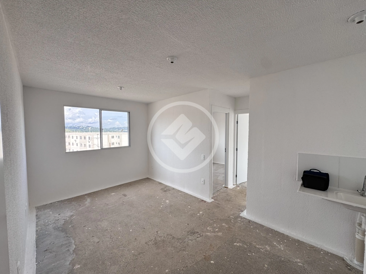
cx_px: 183
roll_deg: +1.4
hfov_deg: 102.1
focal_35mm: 14
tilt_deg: -4.2
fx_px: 148
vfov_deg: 85.7
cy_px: 137
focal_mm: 2.22
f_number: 2.2
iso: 40
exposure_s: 1/245
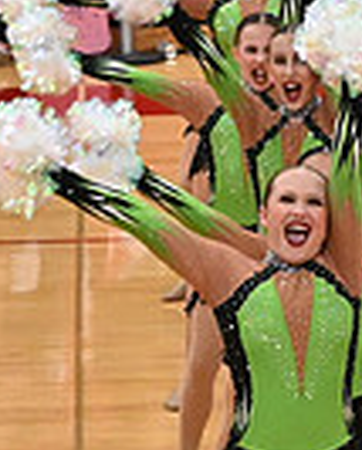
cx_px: 937
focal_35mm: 429
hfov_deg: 3.6
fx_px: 5726
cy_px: 242
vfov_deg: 4.5
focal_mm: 70
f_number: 4
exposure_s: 1/400
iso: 8000
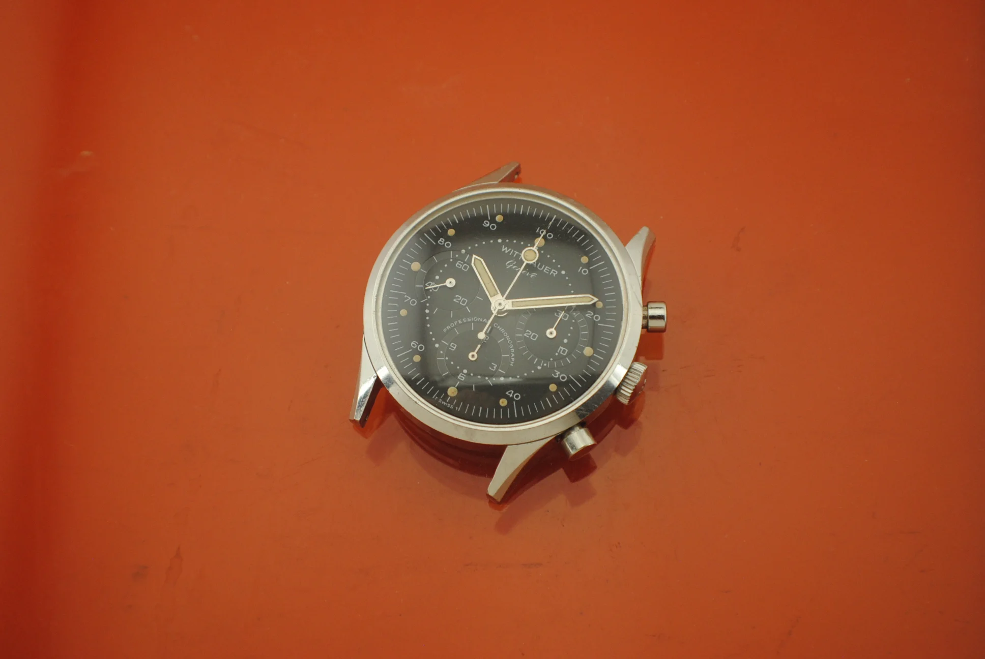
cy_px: 330
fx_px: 2260
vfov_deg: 16.6
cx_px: 492
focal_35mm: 82
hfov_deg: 24.6
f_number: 6.3
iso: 400
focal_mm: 55
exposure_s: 1/250
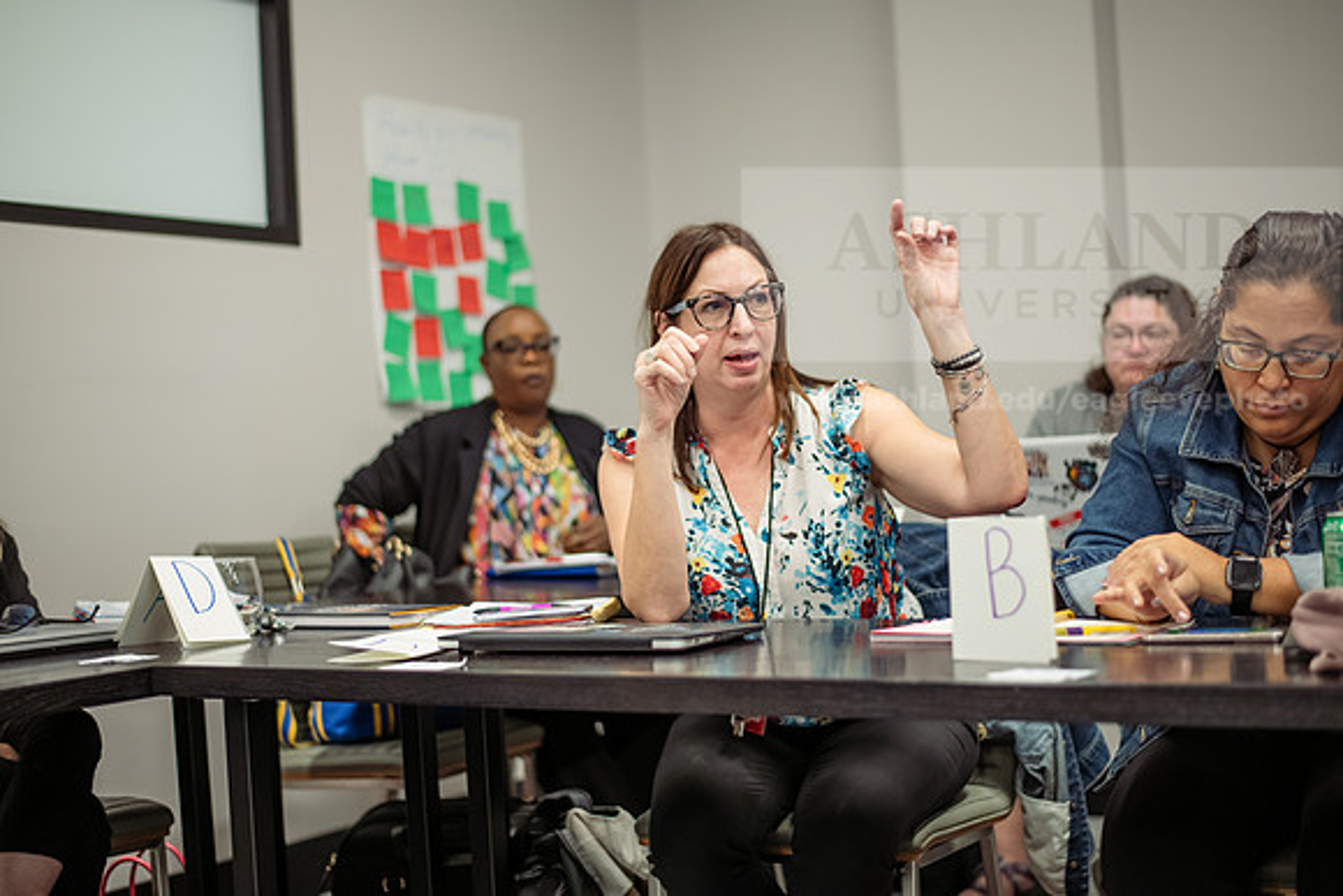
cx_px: 672
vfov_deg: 27.0
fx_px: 1866
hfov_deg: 39.6
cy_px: 448
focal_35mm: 50
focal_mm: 50
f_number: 1.8
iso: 640
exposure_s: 1/200
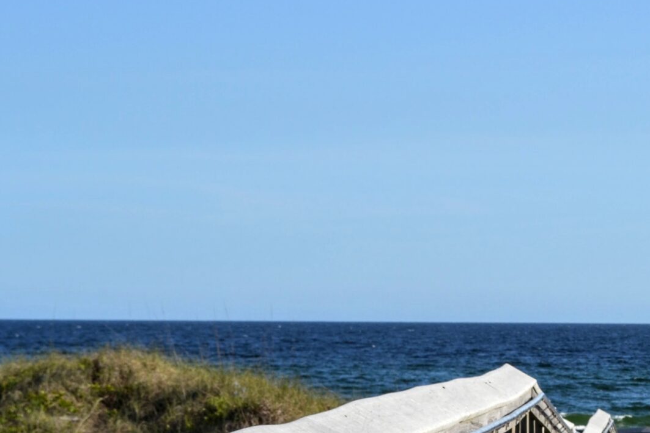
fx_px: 2871
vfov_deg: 8.6
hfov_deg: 12.7
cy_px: 457
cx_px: 695
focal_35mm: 159
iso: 100
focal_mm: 44
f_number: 8
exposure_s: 1/250
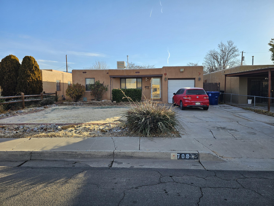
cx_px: 137
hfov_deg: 73.9
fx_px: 182
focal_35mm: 23
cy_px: 103
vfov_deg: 58.9
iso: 10
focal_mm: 6.3
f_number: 1.7
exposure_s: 1/376
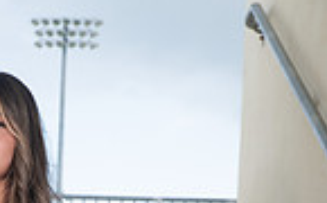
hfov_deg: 12.5
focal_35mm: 165
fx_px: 1468
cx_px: -9
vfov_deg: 7.4
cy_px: 494
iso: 250
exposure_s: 1/320
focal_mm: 52
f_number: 7.1
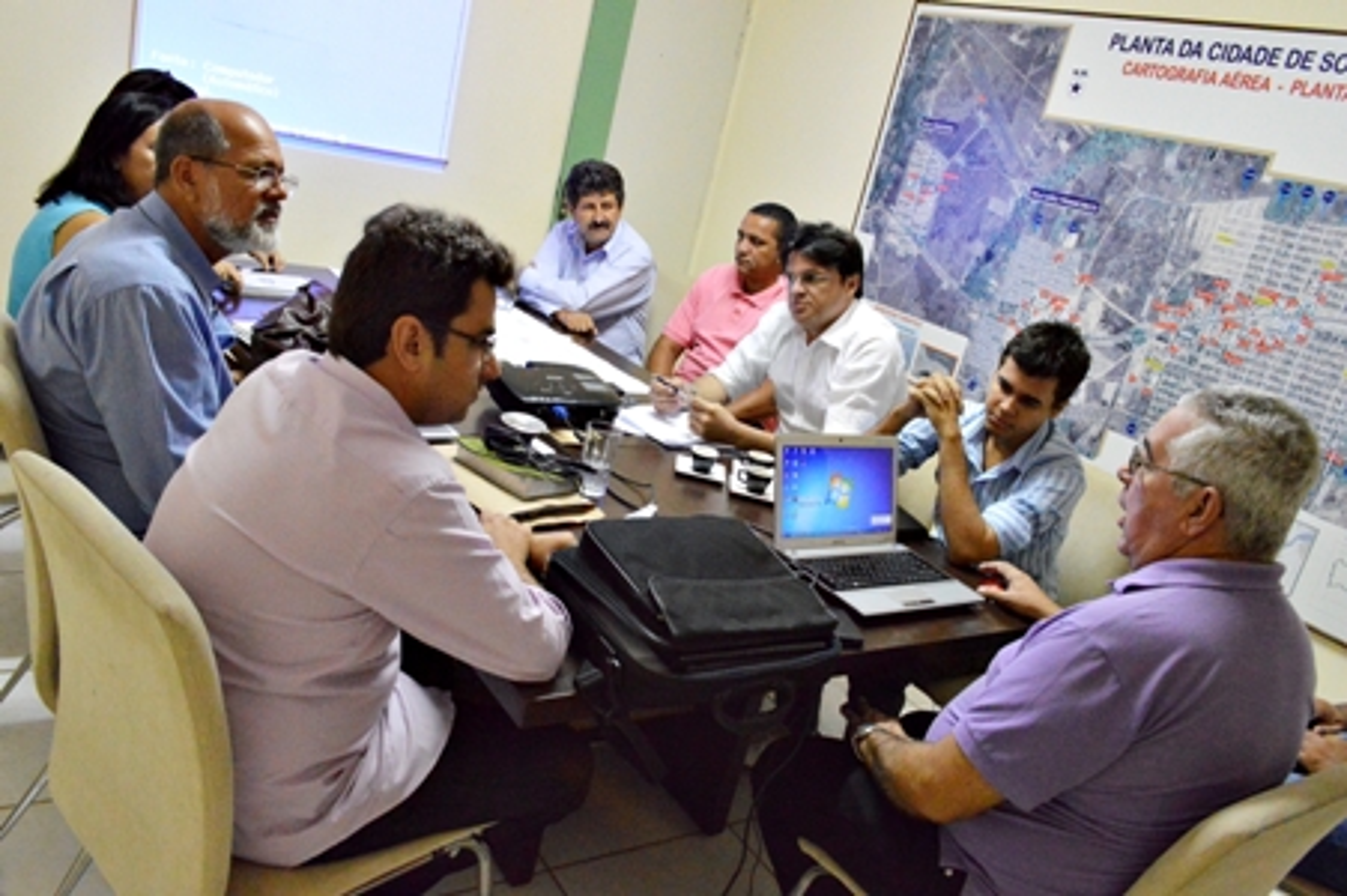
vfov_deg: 47.9
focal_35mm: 27
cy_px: 448
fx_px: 1009
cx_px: 674
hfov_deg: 67.4
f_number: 7.1
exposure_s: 1/60
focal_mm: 18
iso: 6400
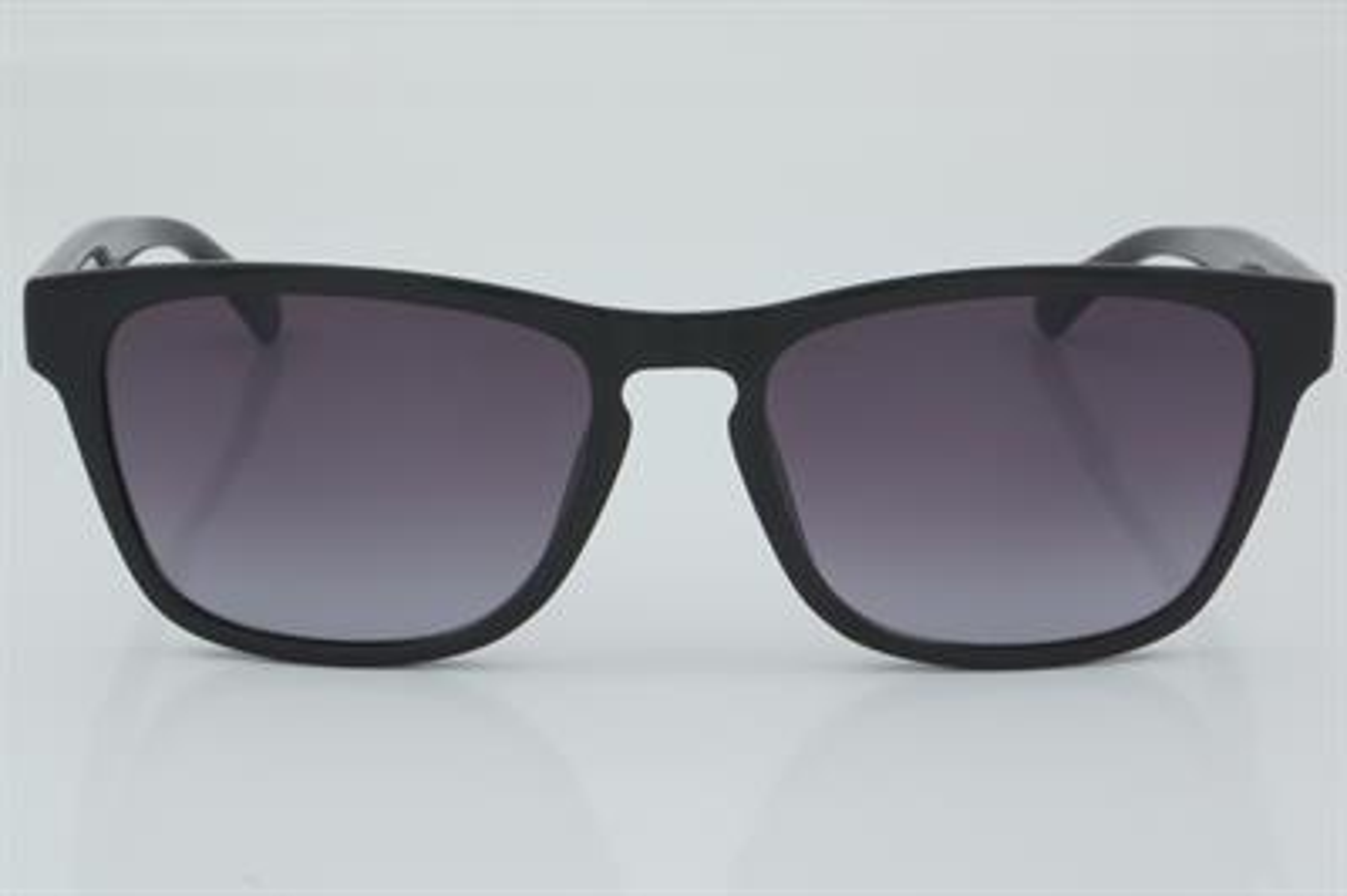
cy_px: 448
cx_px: 674
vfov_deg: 16.5
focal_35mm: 82
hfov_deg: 24.6
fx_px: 3084
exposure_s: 1/4
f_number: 32
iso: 100
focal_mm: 55
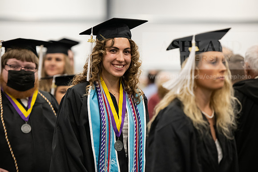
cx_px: 129
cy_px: 86
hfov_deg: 12.1
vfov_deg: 8.1
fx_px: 1219
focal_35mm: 170
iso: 3200
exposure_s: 1/200
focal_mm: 170
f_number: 3.2
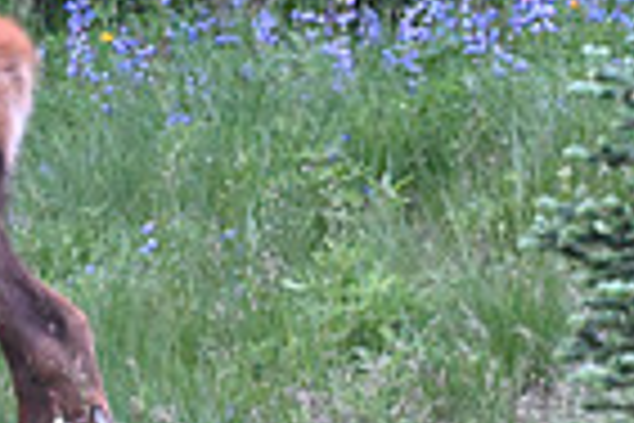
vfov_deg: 0.3
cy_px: 358
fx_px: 87080
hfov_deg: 0.4
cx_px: -58
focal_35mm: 4945
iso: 6400
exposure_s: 1/100
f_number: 13
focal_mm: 1200
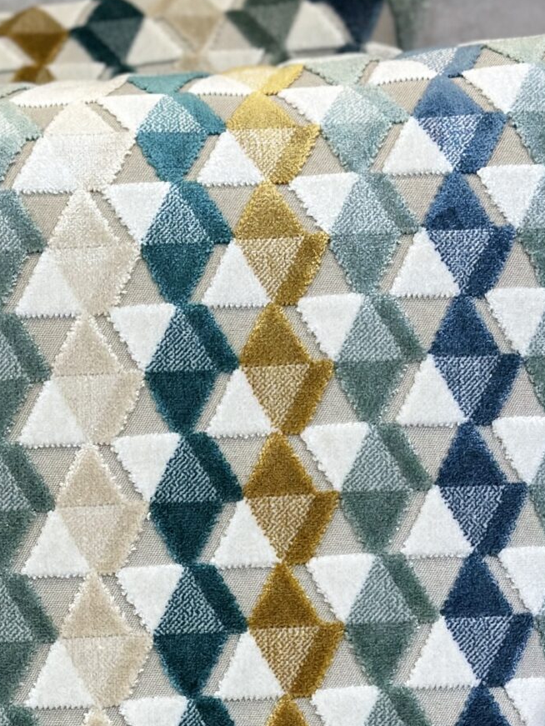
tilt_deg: -17.1
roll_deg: +1.1
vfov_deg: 13.9
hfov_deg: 10.4
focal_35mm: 141
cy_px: 621
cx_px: -4
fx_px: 2958
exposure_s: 1/147
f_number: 1.78
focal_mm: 6.86
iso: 80
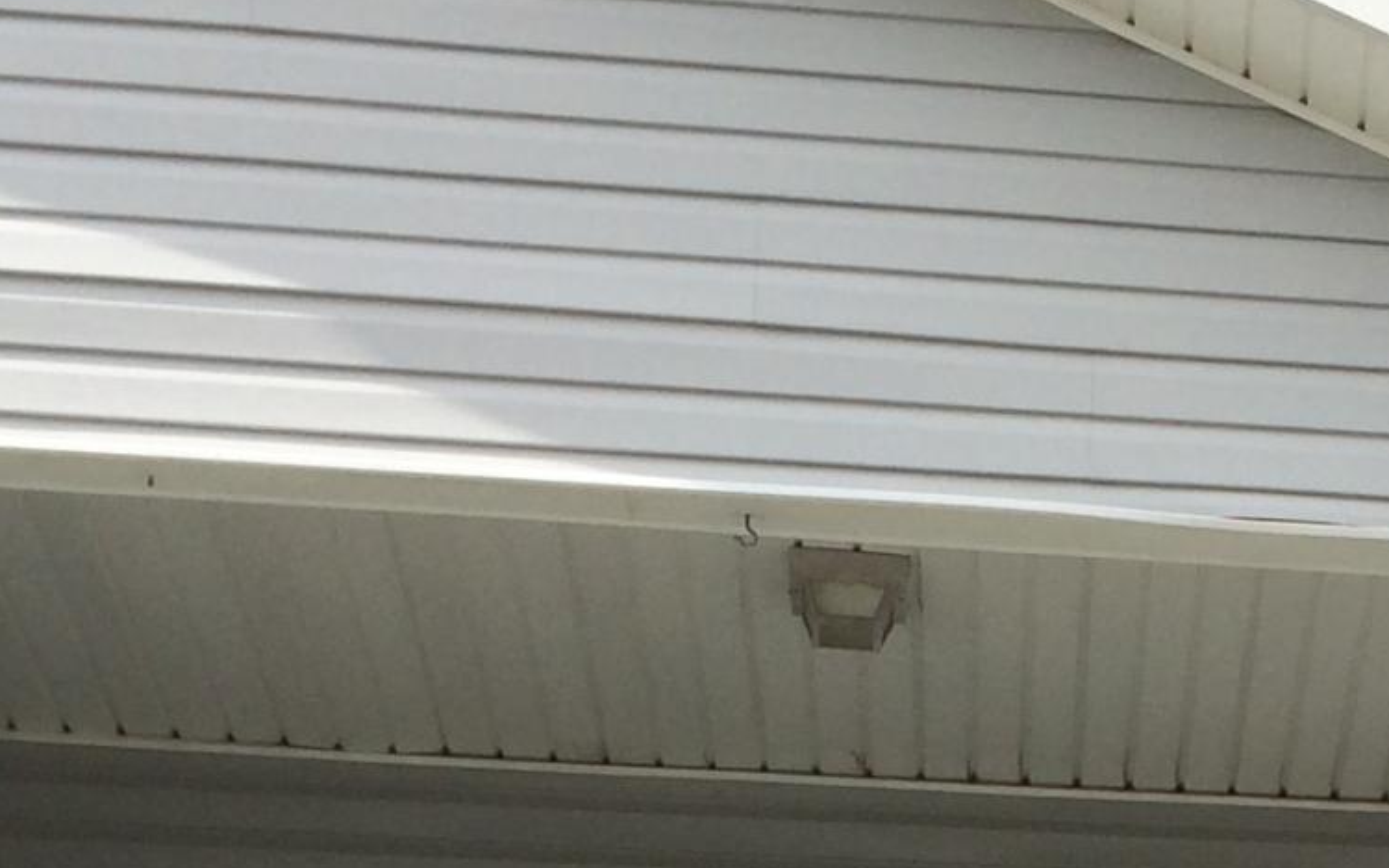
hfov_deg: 16.4
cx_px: 1558
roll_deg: +0.3
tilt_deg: +10.9
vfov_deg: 9.8
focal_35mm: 123
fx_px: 4657
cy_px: 1777
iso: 32
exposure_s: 1/2415
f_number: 2.2
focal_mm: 4.15
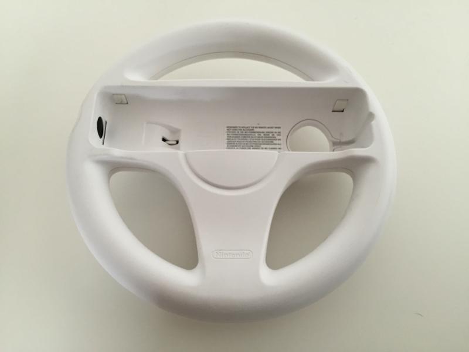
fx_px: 393
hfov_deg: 61.7
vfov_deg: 48.2
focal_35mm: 29
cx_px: 234
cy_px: 176
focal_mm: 4.15
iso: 100
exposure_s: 1/33
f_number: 2.2
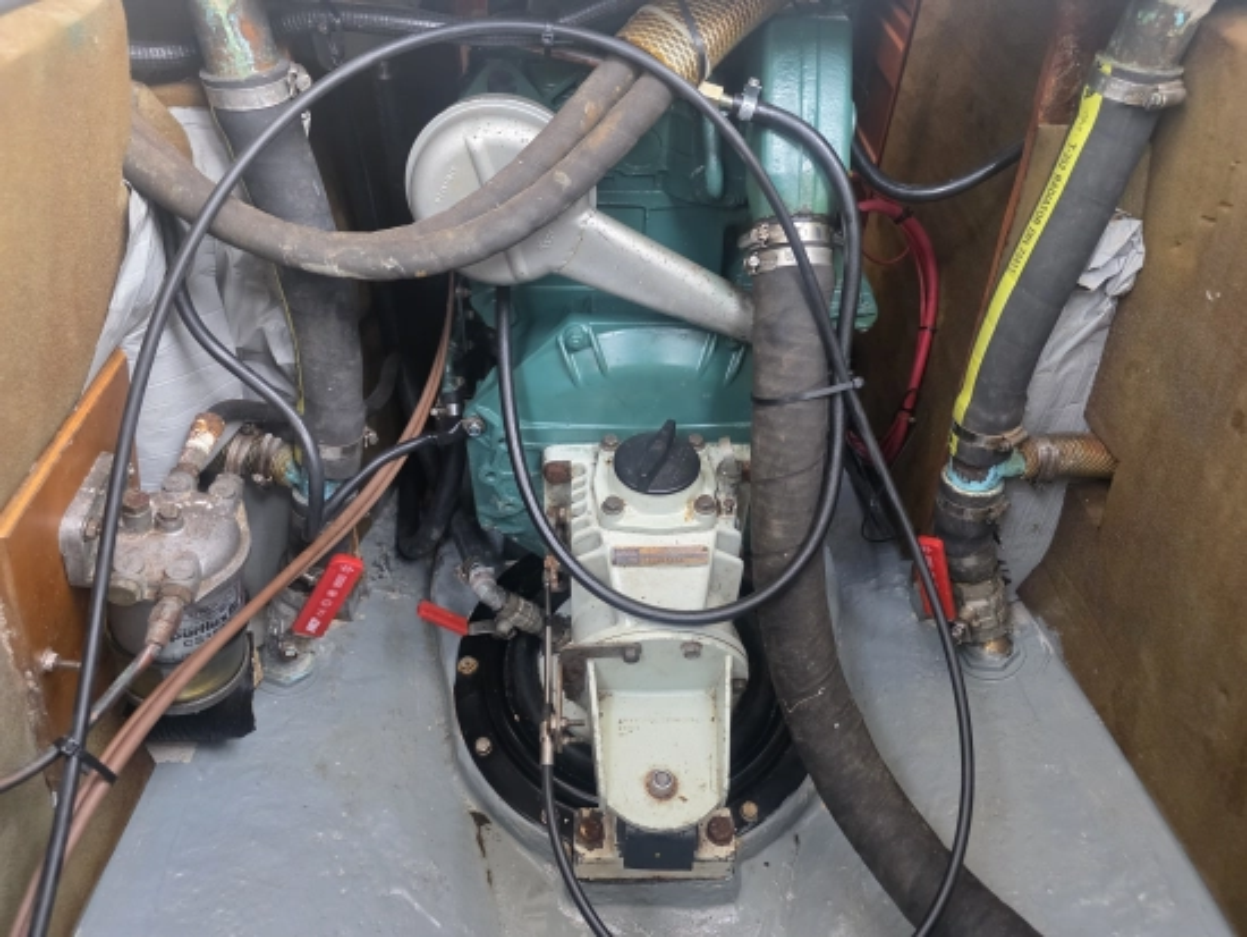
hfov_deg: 73.9
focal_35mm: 23
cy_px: 468
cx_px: 624
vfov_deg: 58.9
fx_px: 829
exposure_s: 1/100
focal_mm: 6.3
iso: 800
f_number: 1.7
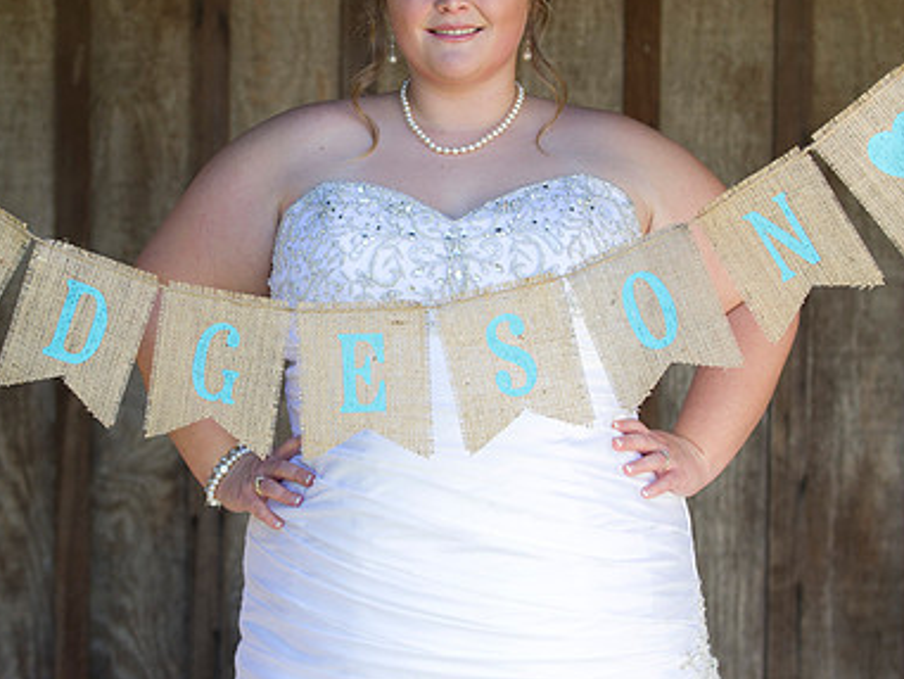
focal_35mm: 120
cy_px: 292
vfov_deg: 12.4
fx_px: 3135
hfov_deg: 16.4
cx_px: 351
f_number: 3.2
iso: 200
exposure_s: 1/250
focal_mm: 82
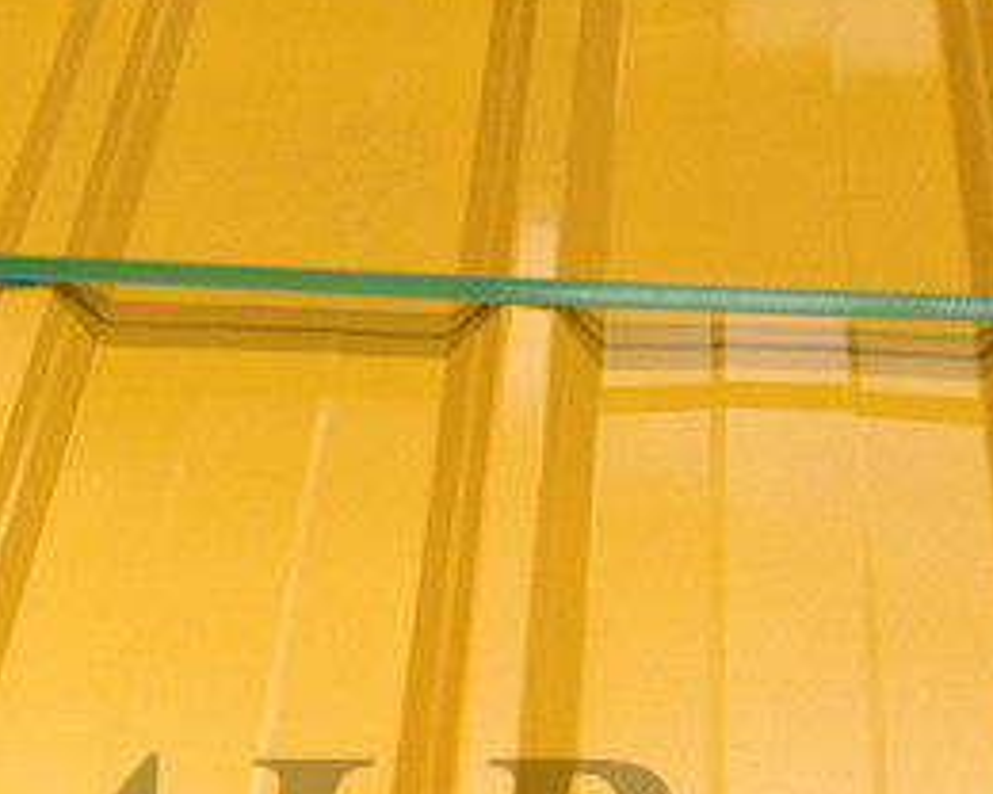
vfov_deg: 15.1
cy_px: 909
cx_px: -65
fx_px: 2910
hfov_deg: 18.7
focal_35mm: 99
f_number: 2.4
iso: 100
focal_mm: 4.13
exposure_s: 1/20
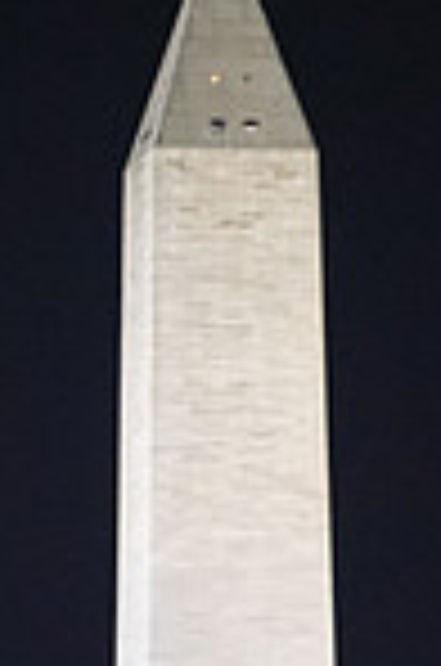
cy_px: 572
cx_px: 58
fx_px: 16891
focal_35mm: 915
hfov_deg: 1.5
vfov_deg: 2.3
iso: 12800
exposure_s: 1/80
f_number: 2.8
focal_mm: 200
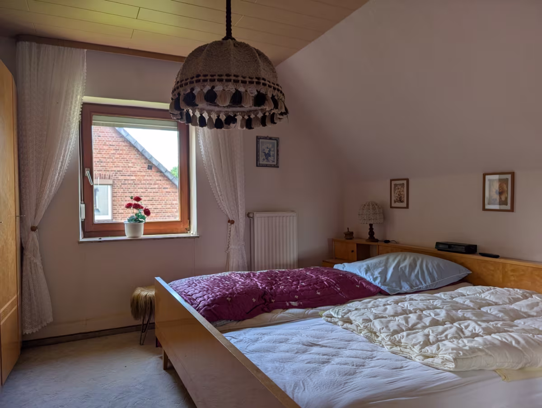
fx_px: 376
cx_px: 271
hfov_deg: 71.5
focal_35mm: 24
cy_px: 204
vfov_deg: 57.0
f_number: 1.68
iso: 23
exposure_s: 1/63.2
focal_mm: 6.9
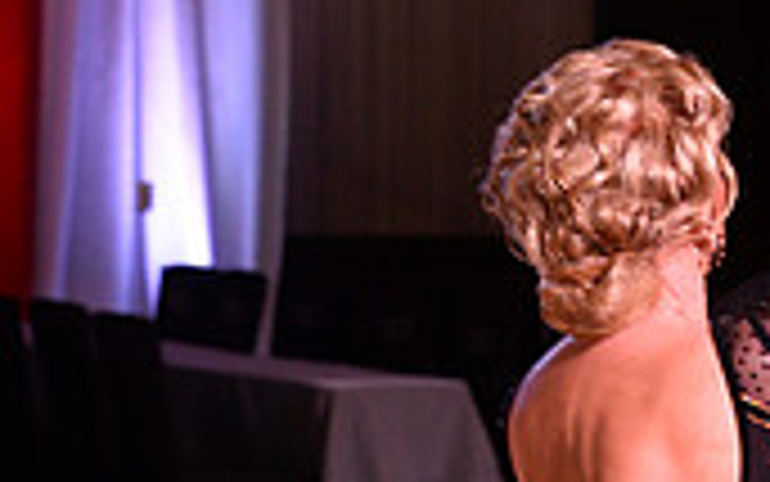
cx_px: 795
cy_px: 658
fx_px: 5437
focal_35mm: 259
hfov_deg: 8.1
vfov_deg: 5.0
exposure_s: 1/250
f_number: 6.3
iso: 2500
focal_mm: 75
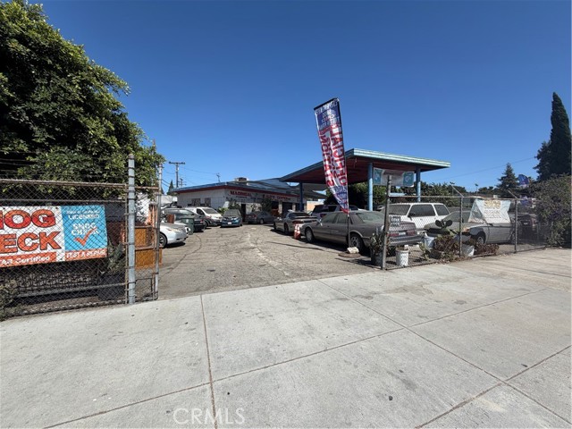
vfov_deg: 85.7
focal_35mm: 14
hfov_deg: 102.1
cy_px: 214
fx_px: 231
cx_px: 286
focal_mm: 2.22
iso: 20
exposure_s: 1/901
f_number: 2.2
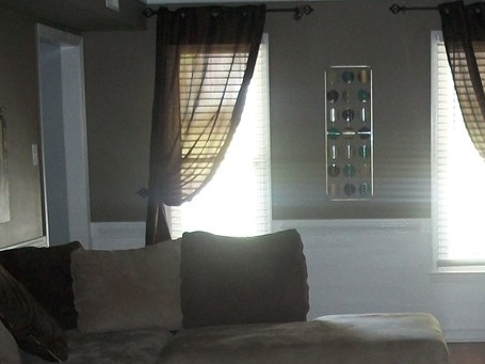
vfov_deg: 20.1
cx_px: 393
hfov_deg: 26.5
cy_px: 311
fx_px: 1009
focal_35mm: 72
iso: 240
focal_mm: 5.7
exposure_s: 1/30
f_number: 2.9
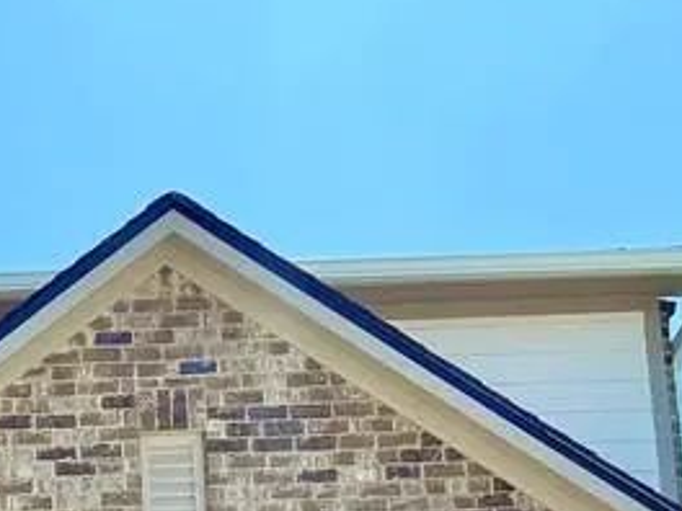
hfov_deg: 19.0
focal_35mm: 93
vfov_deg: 14.4
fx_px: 1832
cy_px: 849
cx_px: -279
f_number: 1.78
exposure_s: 1/3145
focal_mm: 6.76
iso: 80
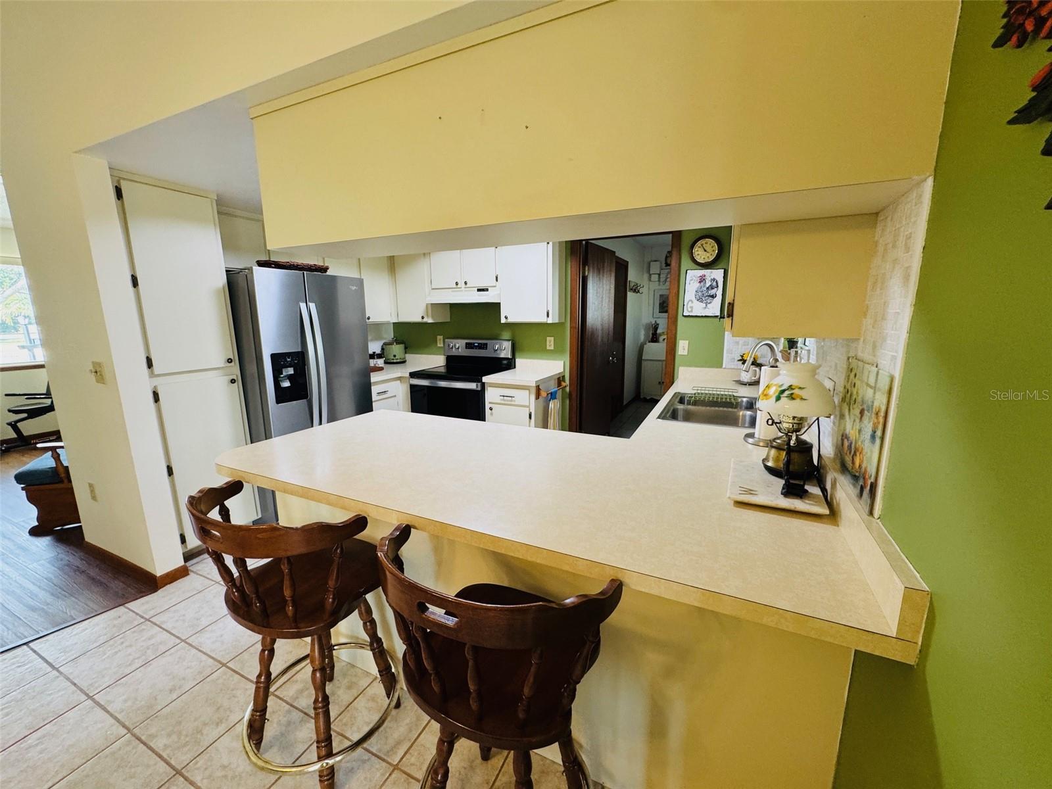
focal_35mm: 14
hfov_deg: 102.1
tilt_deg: -10.1
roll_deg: -0.6
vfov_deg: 85.7
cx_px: 526
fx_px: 425
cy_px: 394
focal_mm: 2.22
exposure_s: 1/60
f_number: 2.2
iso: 200
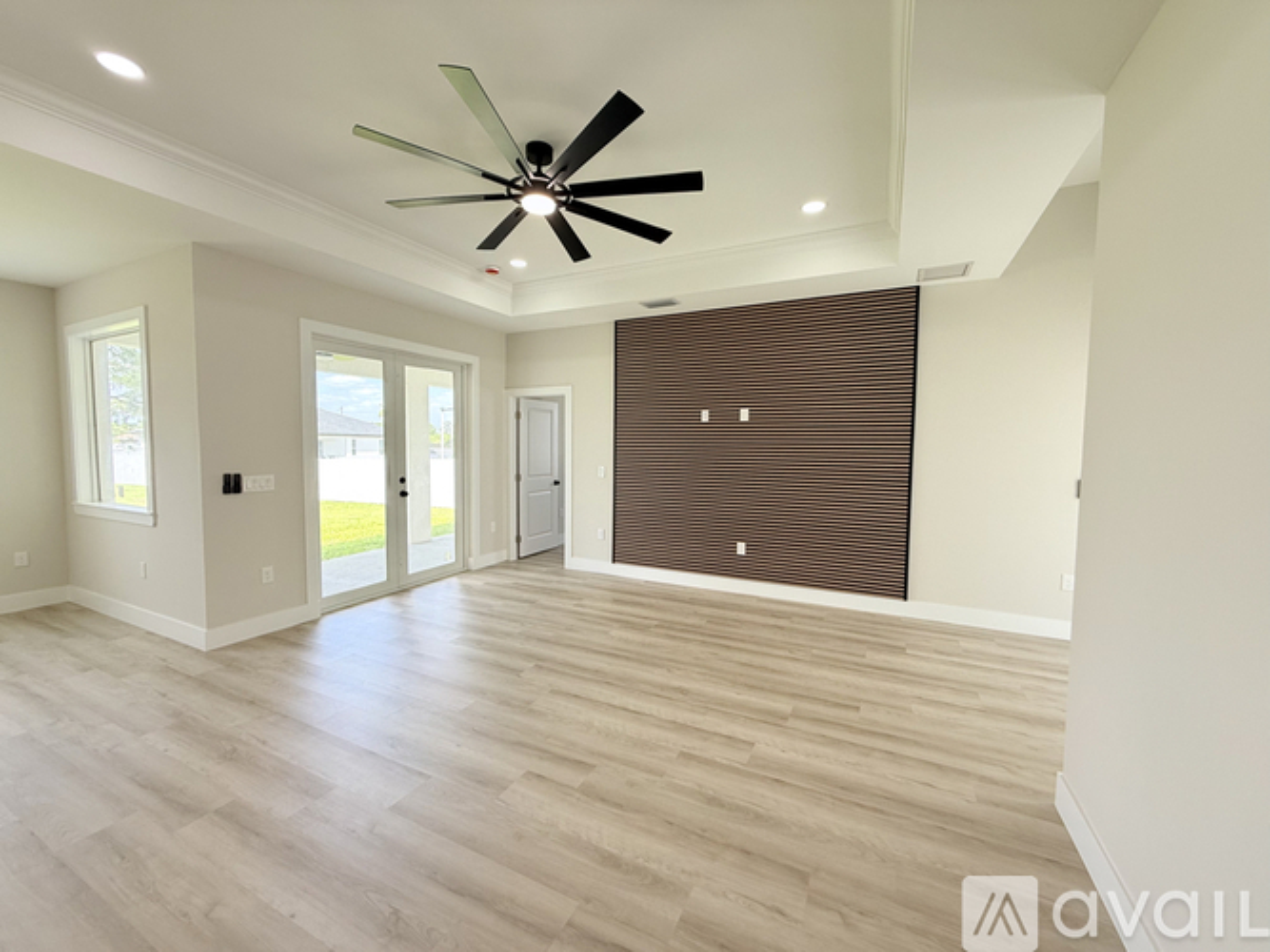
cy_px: 476
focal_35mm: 14
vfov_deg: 85.7
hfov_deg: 102.1
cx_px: 635
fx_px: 514
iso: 64
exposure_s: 1/131
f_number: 2.2
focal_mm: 2.22
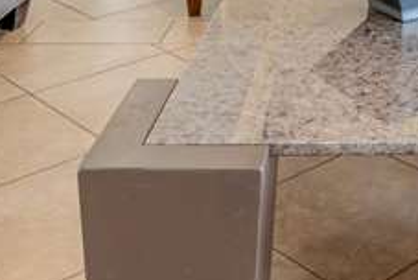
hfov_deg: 24.1
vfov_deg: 13.9
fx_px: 942
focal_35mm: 81
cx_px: 401
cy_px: -302
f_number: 10
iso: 400
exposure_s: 1.3
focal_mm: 18
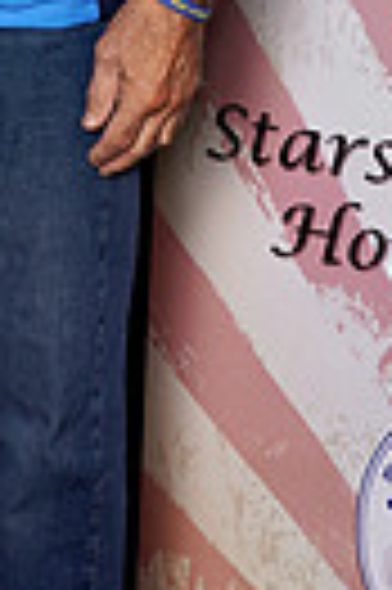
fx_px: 2959
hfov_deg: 7.4
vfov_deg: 10.8
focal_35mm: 181
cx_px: -230
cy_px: -419
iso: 100
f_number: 8
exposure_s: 1/125
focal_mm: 35
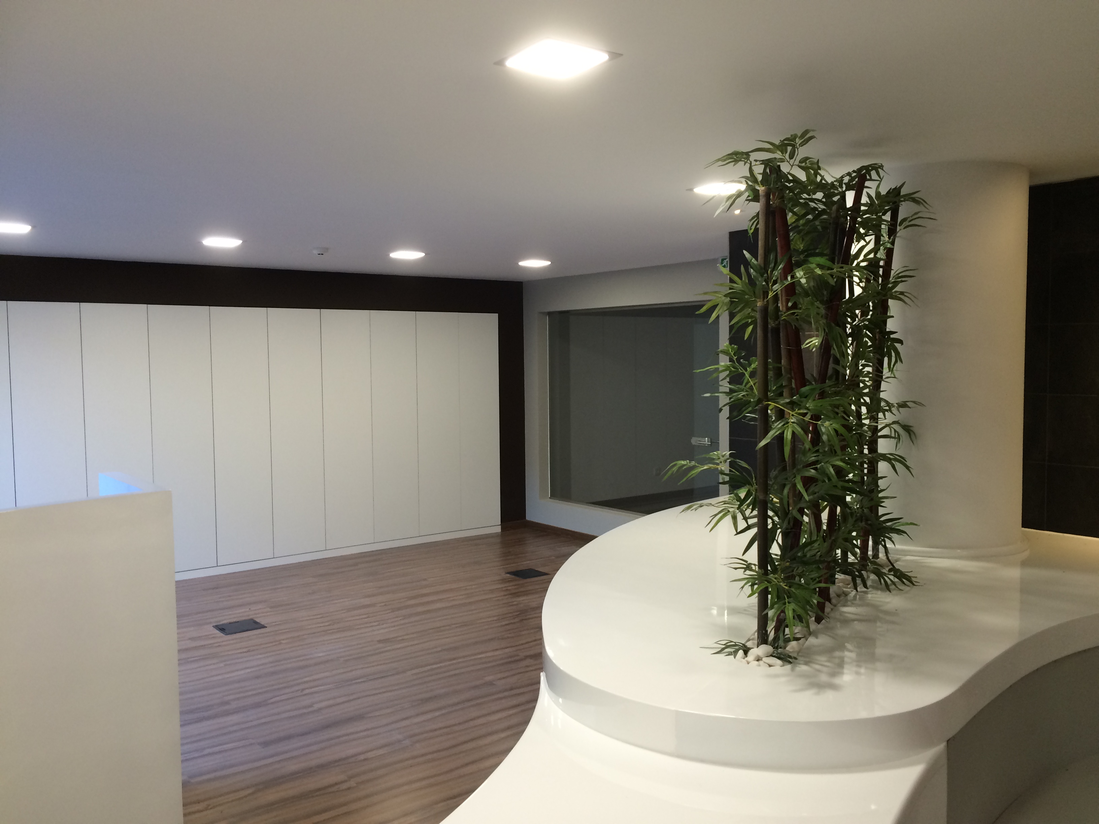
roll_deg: +0.2
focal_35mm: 29
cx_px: 550
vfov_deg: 48.2
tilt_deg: -3.3
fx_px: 921
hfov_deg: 61.7
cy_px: 412
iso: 64
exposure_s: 1/30
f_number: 2.2
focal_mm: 4.15
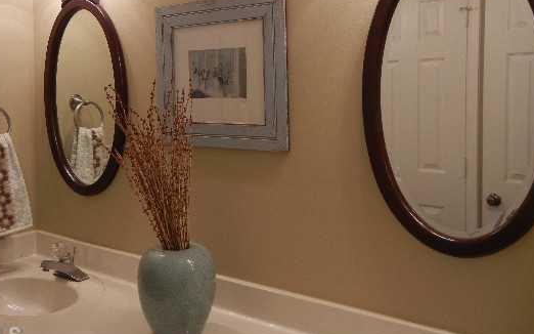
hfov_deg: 50.3
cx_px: 237
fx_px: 567
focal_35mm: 39
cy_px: 101
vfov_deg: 32.4
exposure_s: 1/38.1
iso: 160
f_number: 3.5
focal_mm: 5.4
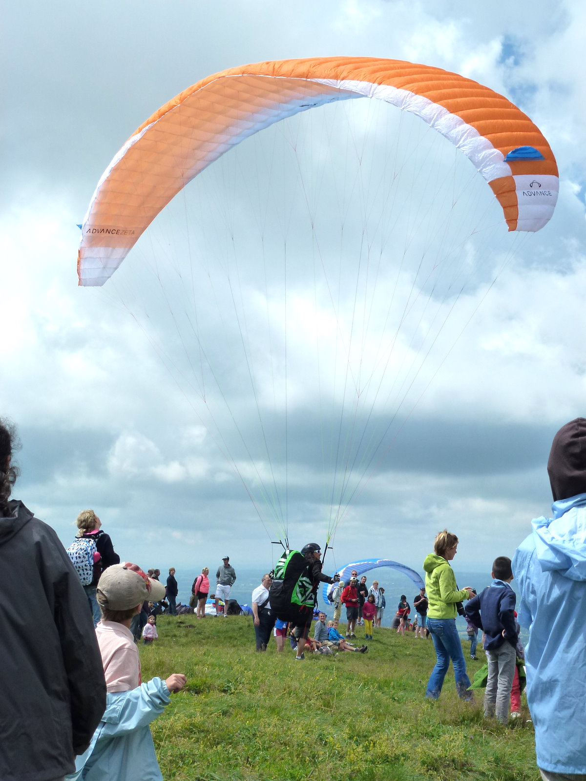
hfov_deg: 28.0
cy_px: 390
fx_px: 1174
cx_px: 293
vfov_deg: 36.8
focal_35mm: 52
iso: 160
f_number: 4.3
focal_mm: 9.4
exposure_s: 1/1300
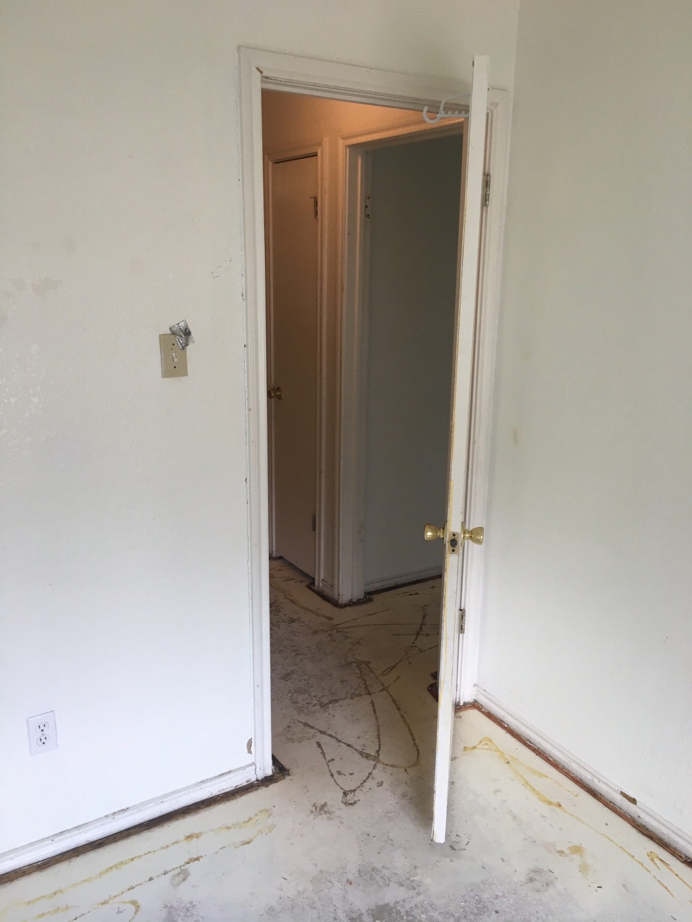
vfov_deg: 61.7
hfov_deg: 48.2
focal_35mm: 29
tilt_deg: -10.8
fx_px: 773
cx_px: 346
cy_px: 461
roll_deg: -1.0
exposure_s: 1/40
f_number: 2.2
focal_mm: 4.15
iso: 25
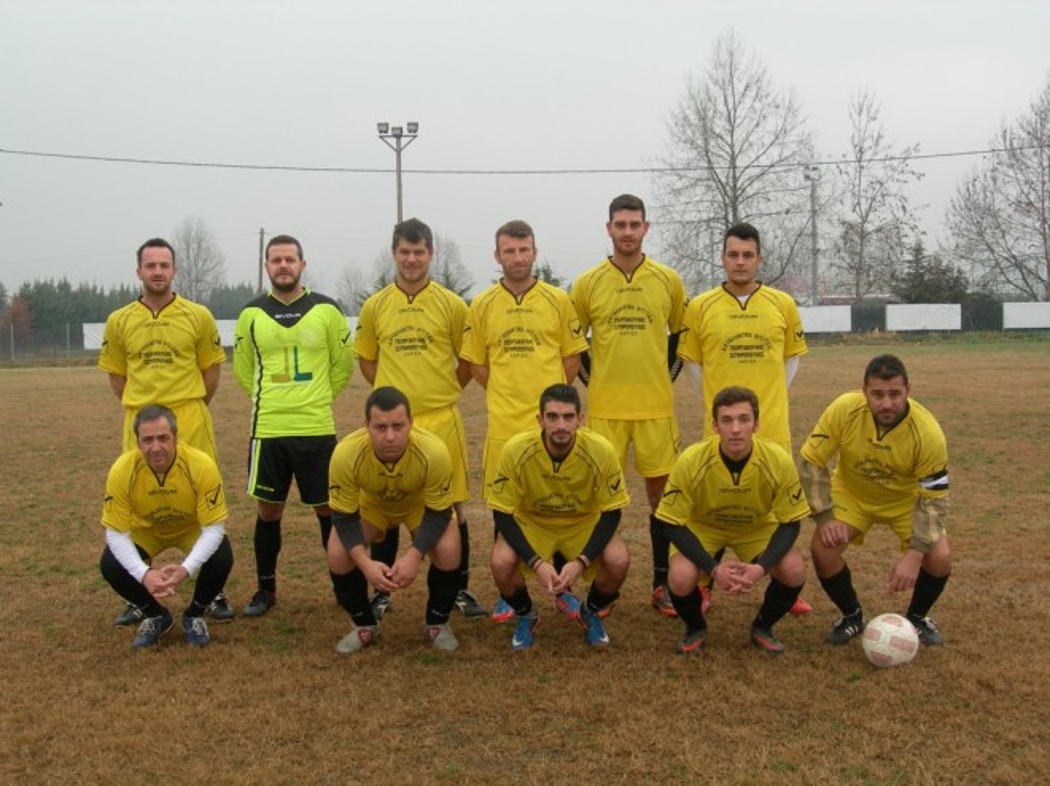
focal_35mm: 41
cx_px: 525
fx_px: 1243
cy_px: 393
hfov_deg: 45.8
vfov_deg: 35.1
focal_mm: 8.5
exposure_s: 1/116
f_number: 4.9
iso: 50
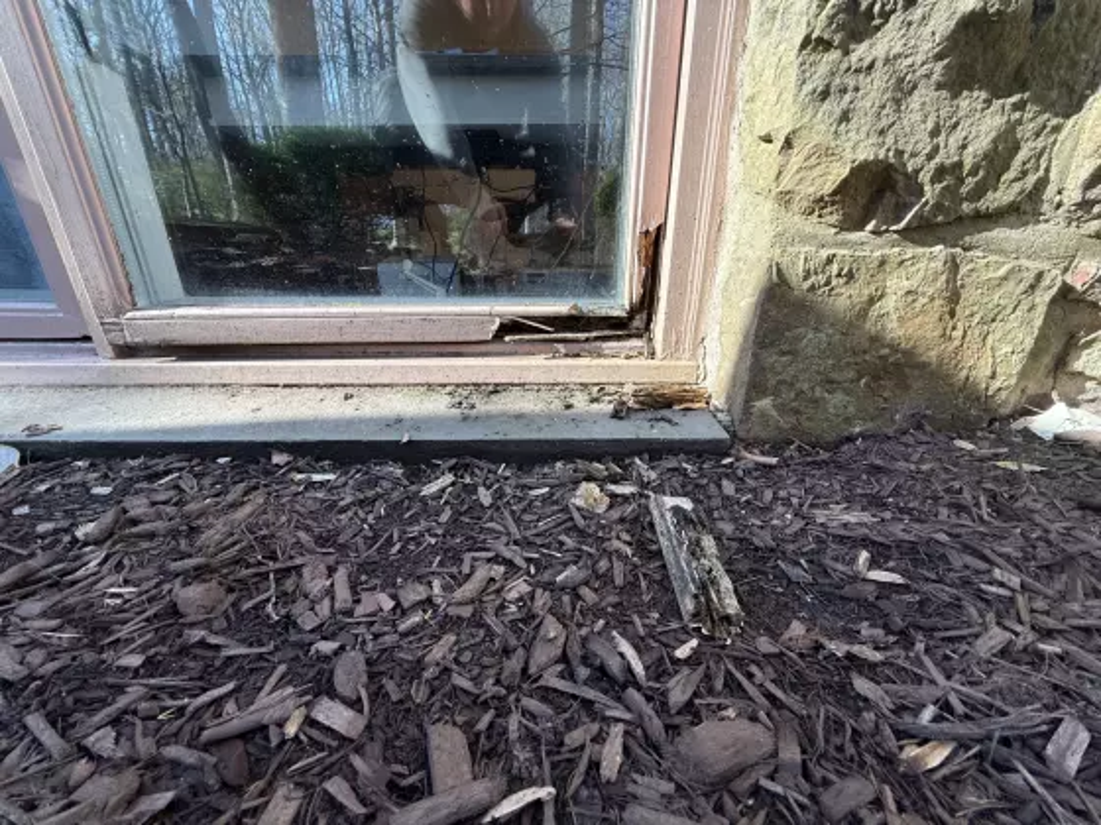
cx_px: 550
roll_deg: -0.9
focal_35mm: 14
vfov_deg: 85.7
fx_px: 445
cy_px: 412
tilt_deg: -20.8
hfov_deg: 102.1
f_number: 2.2
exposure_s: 1/135
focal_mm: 2.22
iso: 64
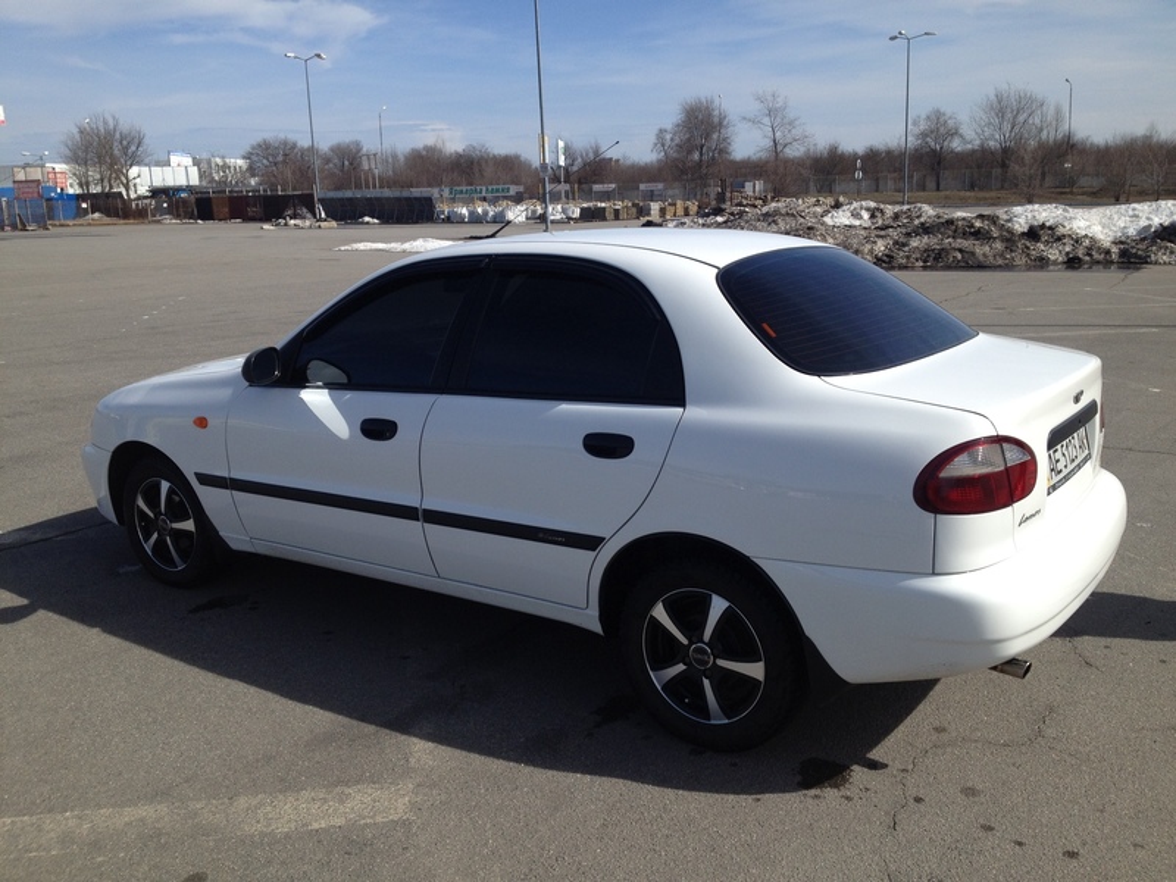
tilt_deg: -13.2
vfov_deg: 40.7
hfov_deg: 52.6
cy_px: 441
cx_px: 588
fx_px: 1189
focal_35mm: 35
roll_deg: +3.1
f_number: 2.4
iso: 50
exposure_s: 1/1905
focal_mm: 4.28
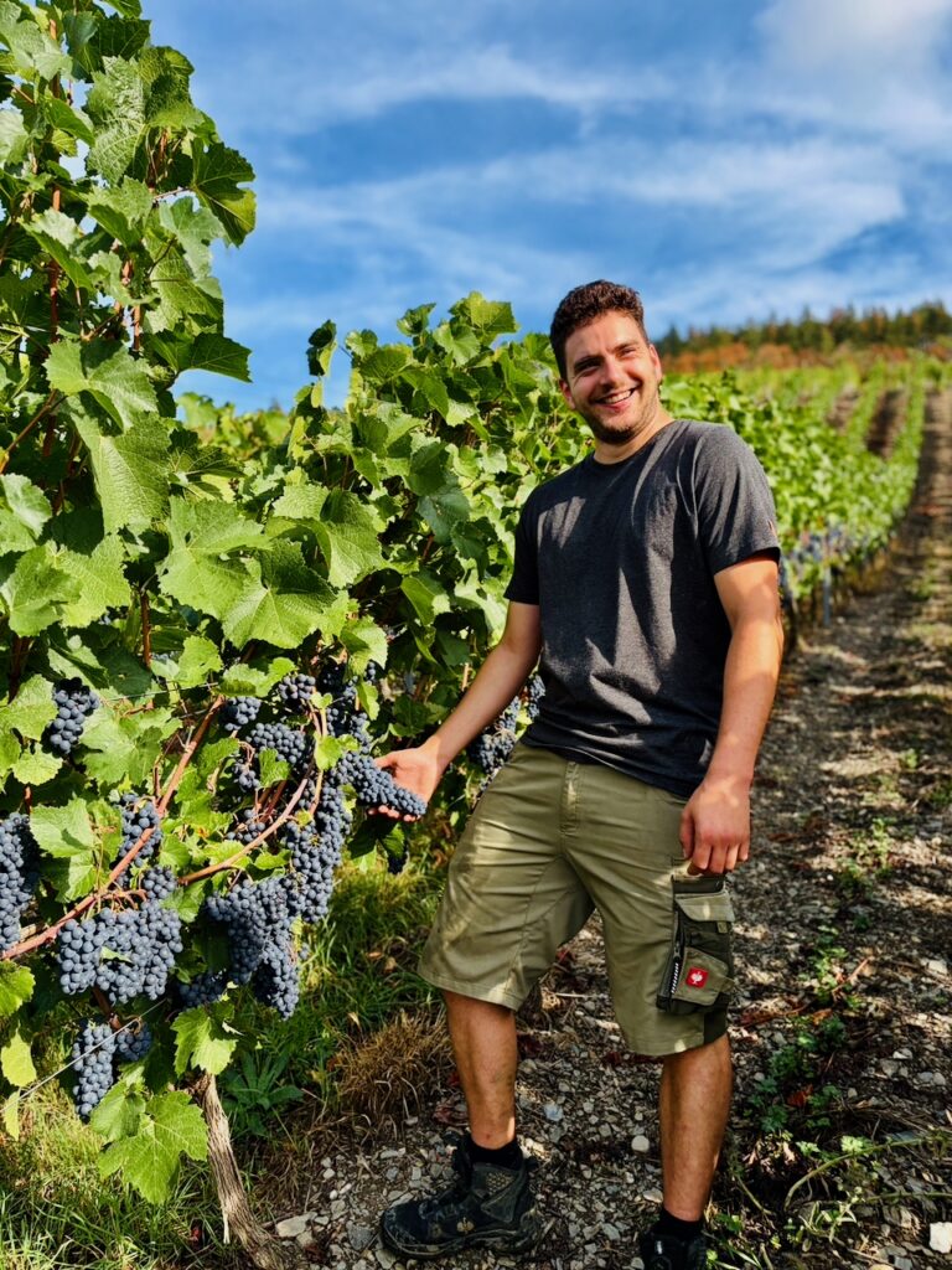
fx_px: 953
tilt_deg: +8.0
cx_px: 476
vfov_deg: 67.3
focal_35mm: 26
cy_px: 635
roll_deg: -1.7
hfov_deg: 53.1
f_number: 1.6
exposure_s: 1/1848
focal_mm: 5.96
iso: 50
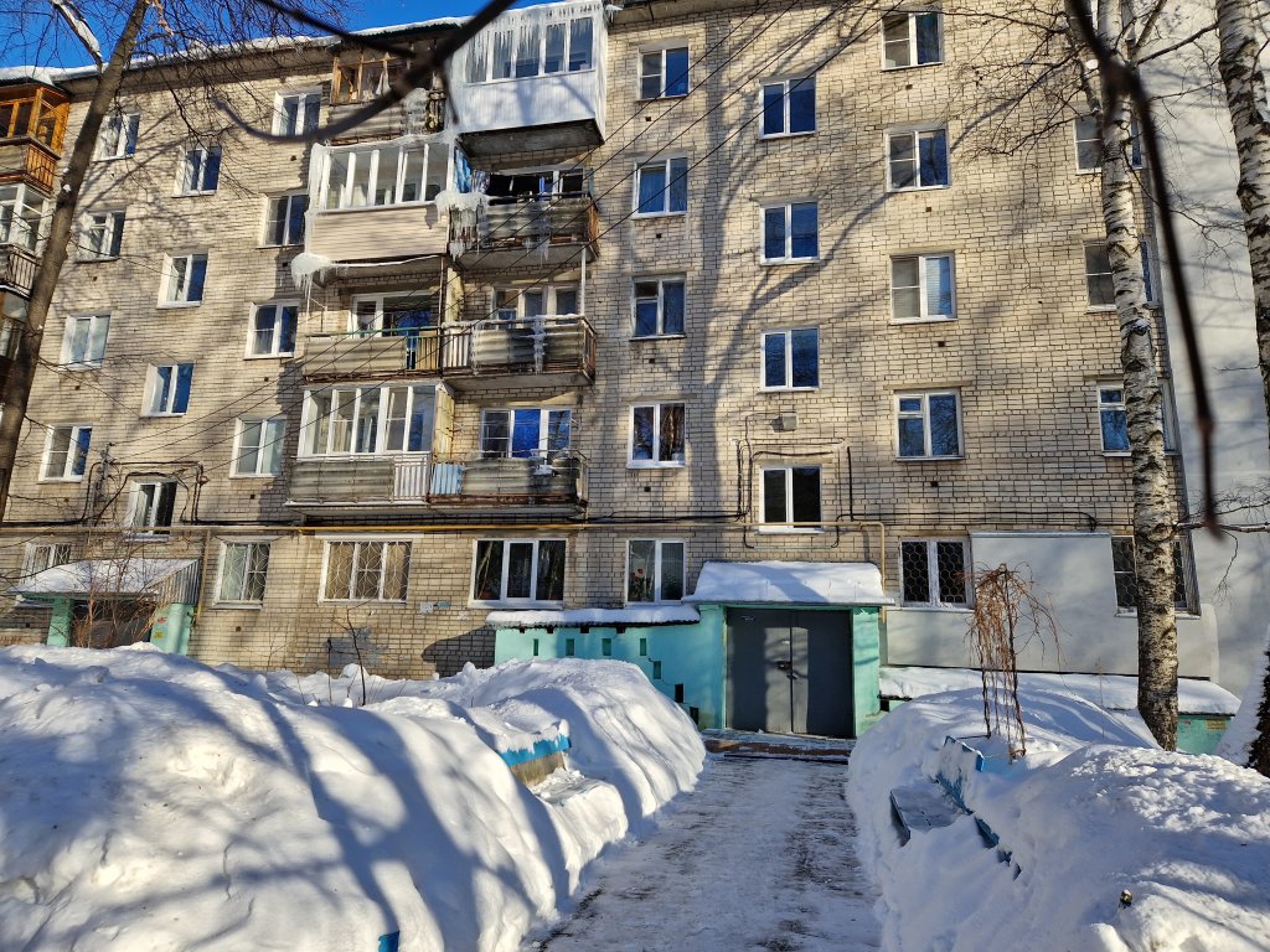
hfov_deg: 73.9
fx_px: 844
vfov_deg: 58.9
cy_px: 476
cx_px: 635
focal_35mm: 23
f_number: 1.8
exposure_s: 1/826
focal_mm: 5.4
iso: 50
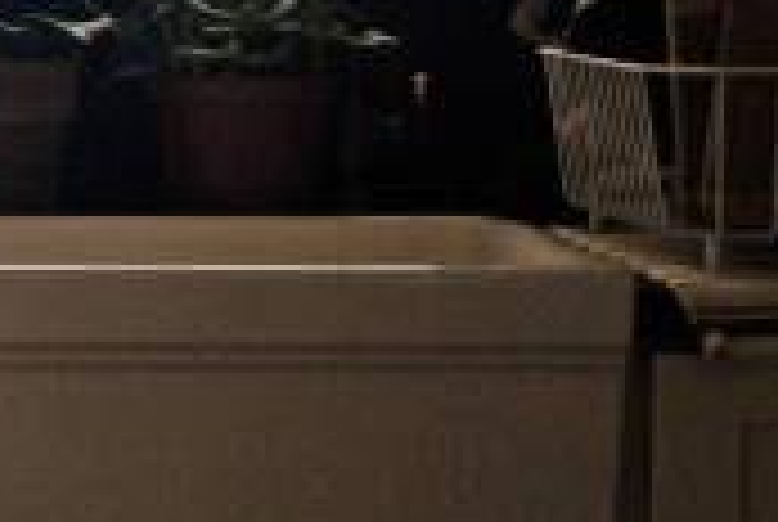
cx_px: -229
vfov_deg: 6.9
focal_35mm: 199
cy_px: 106
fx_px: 4308
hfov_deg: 10.1
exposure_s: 1/13
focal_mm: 46
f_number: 5.3
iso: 1600
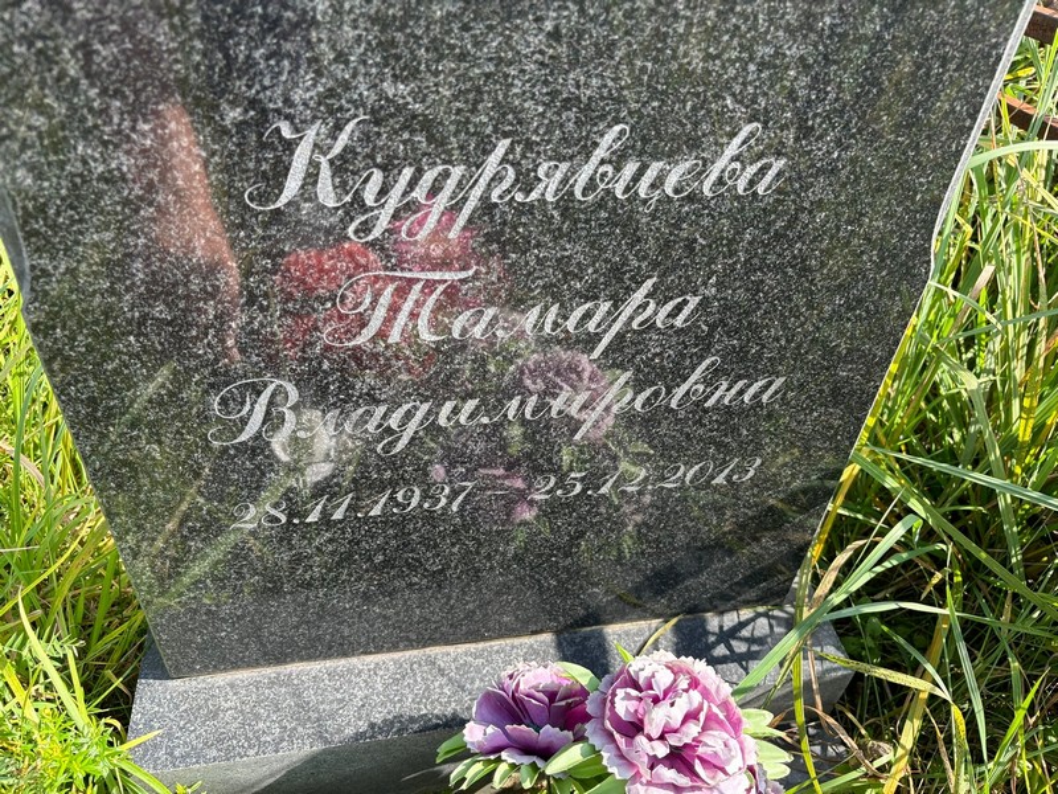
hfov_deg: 67.3
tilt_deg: -40.6
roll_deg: -3.8
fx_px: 795
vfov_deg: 53.1
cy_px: 397
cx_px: 529
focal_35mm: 26
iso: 50
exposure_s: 1/544
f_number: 1.6
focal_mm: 5.96
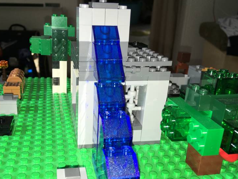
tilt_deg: -27.3
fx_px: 248
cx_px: 101
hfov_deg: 51.2
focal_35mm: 36
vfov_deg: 39.6
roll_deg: -0.9
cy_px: 101
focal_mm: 4.15
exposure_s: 1/71
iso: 25
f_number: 2.2
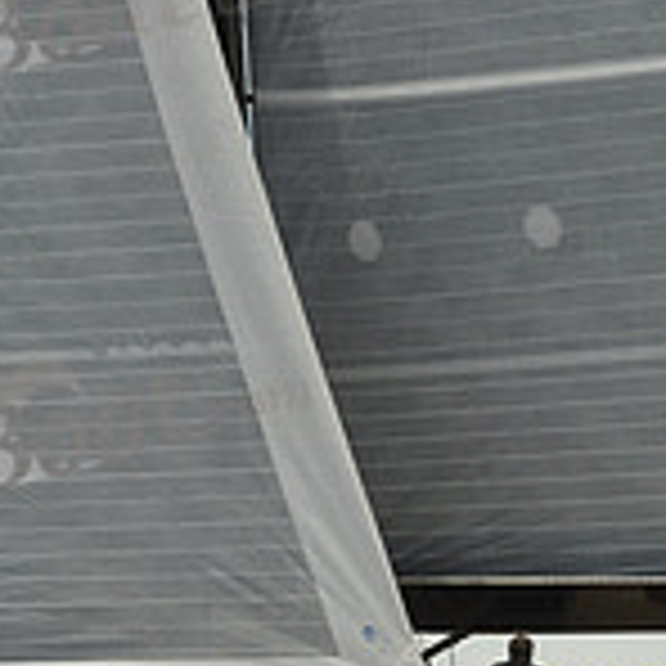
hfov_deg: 5.1
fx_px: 7401
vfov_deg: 5.1
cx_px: 549
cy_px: 628
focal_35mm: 340
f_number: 8
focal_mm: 102
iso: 280
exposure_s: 1/1600
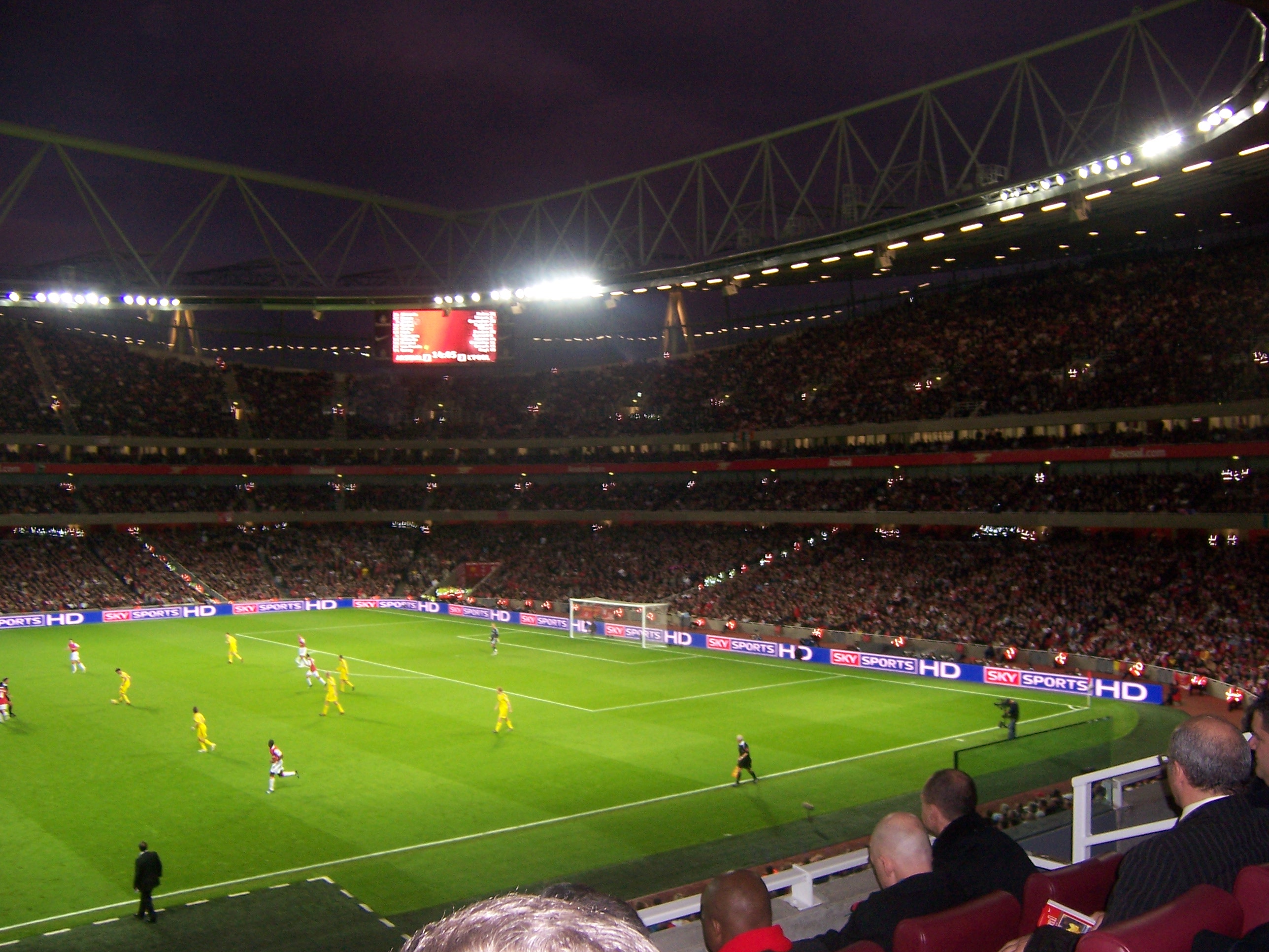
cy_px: 476
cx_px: 634
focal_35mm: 33
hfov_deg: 55.4
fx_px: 1210
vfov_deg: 42.9
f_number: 2.8
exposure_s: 1/60
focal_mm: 5.5
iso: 140
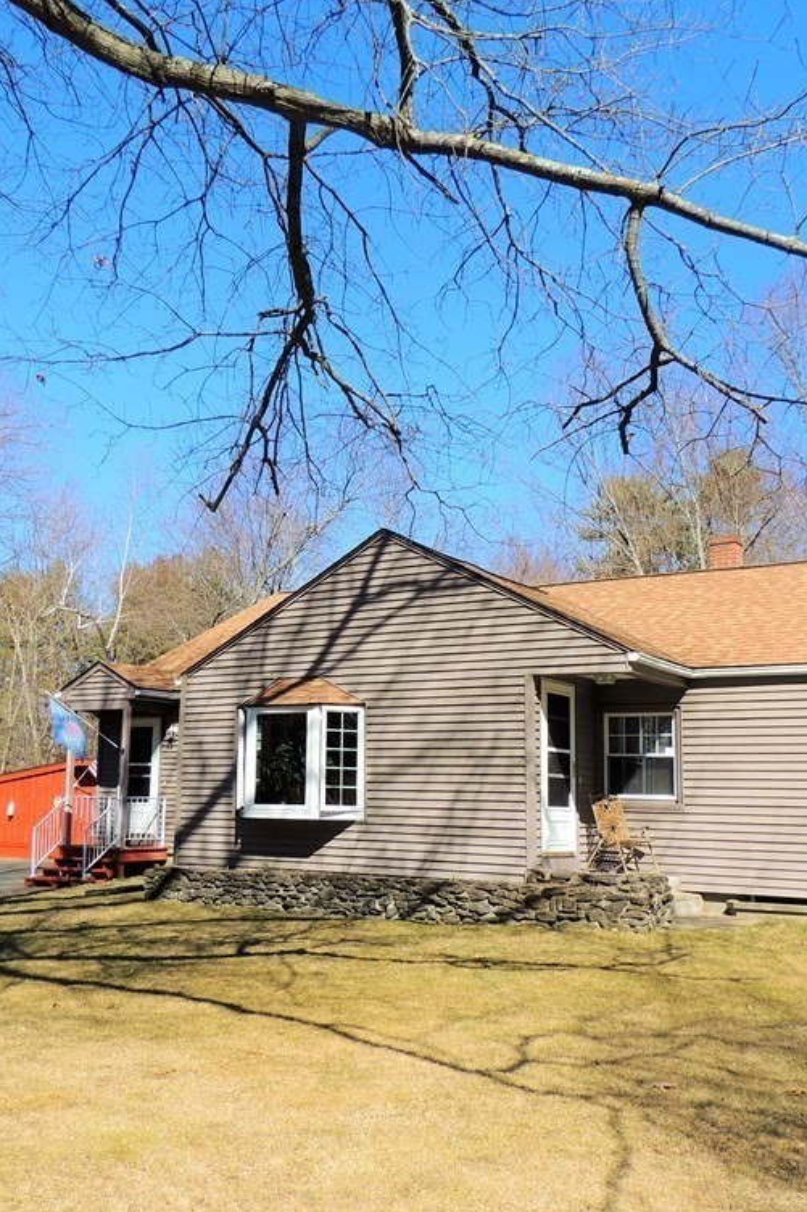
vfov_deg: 55.8
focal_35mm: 34
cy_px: 608
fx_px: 1144
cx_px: 359
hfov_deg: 38.8
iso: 100
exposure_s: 1/1000
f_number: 3
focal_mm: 4.3
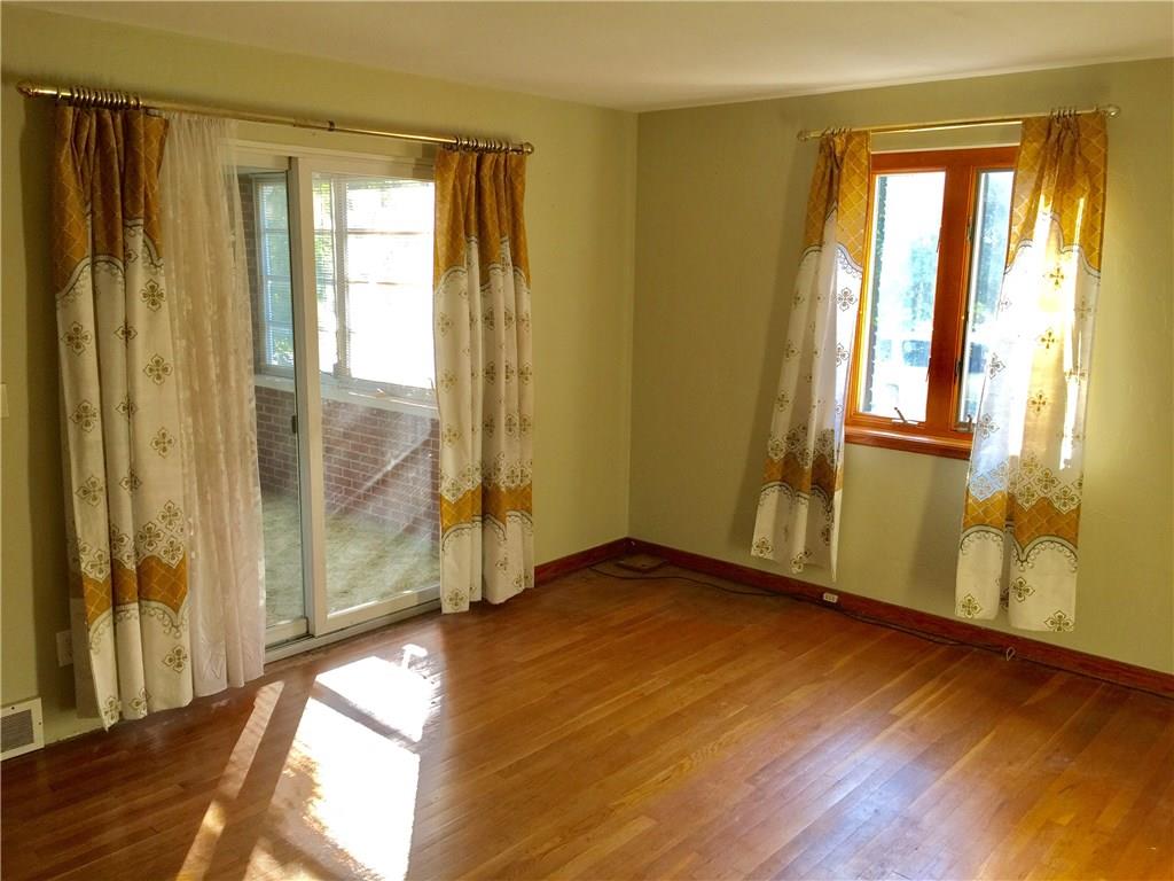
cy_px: 440
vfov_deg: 48.2
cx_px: 587
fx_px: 984
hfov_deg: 61.7
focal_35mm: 29
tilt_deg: -11.0
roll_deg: -0.8
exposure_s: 1/30
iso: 32
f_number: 2.2
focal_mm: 4.15
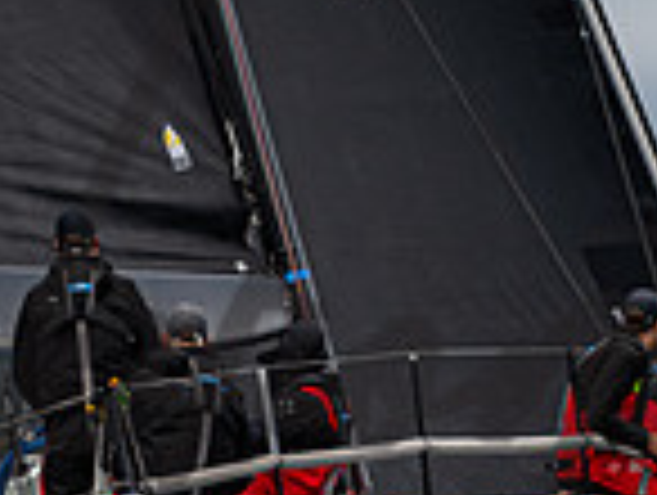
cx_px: 269
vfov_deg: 1.2
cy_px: 263
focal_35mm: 1269
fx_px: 24125
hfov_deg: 1.6
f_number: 8
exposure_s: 1/2000
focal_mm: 260
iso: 500
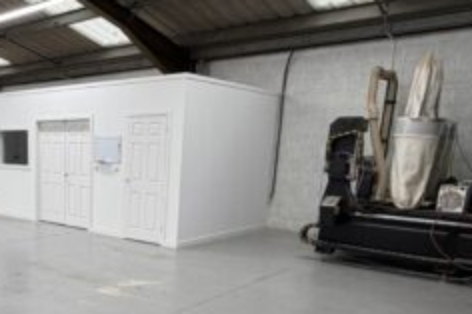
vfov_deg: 34.7
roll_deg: -1.1
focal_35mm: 37
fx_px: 485
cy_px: 254
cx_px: 94
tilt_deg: -12.5
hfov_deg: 48.9
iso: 125
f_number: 2.2
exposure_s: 1/100
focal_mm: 2.22
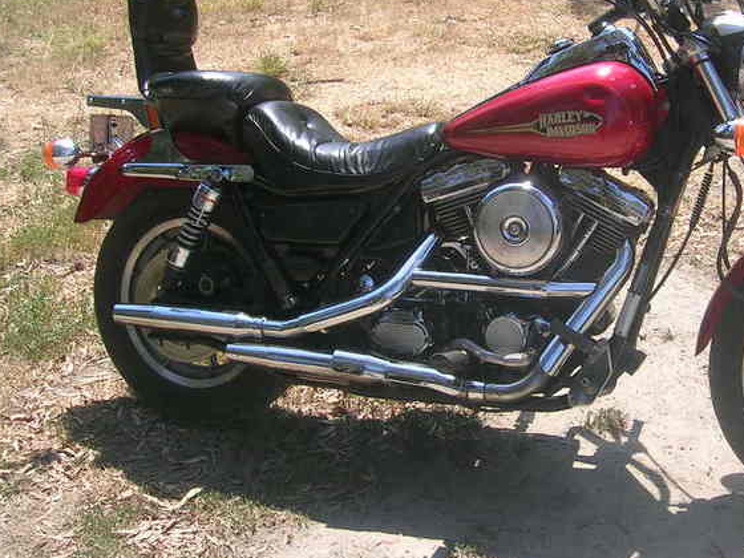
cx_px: 519
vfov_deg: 29.1
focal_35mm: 50
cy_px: 254
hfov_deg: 37.6
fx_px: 1075
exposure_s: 1/199
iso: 50
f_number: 4.8
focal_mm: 5.4
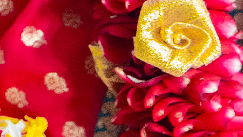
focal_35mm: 1105
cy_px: 424
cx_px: 470
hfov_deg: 2.0
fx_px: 7120
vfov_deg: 1.1
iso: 2500
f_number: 2.8
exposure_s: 1/320
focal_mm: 180
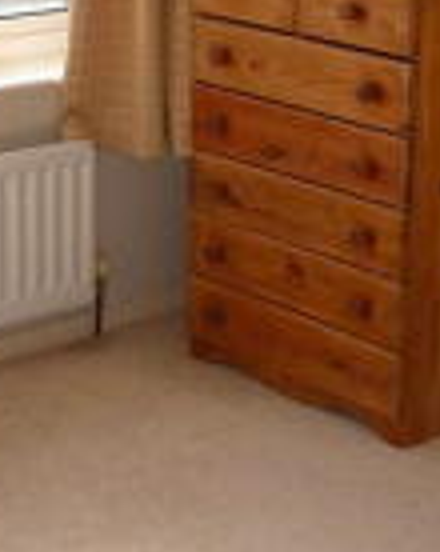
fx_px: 1680
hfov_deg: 14.9
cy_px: 86
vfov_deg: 18.4
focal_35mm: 103
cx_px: 146
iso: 100
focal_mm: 4.1
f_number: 4
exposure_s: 1/160
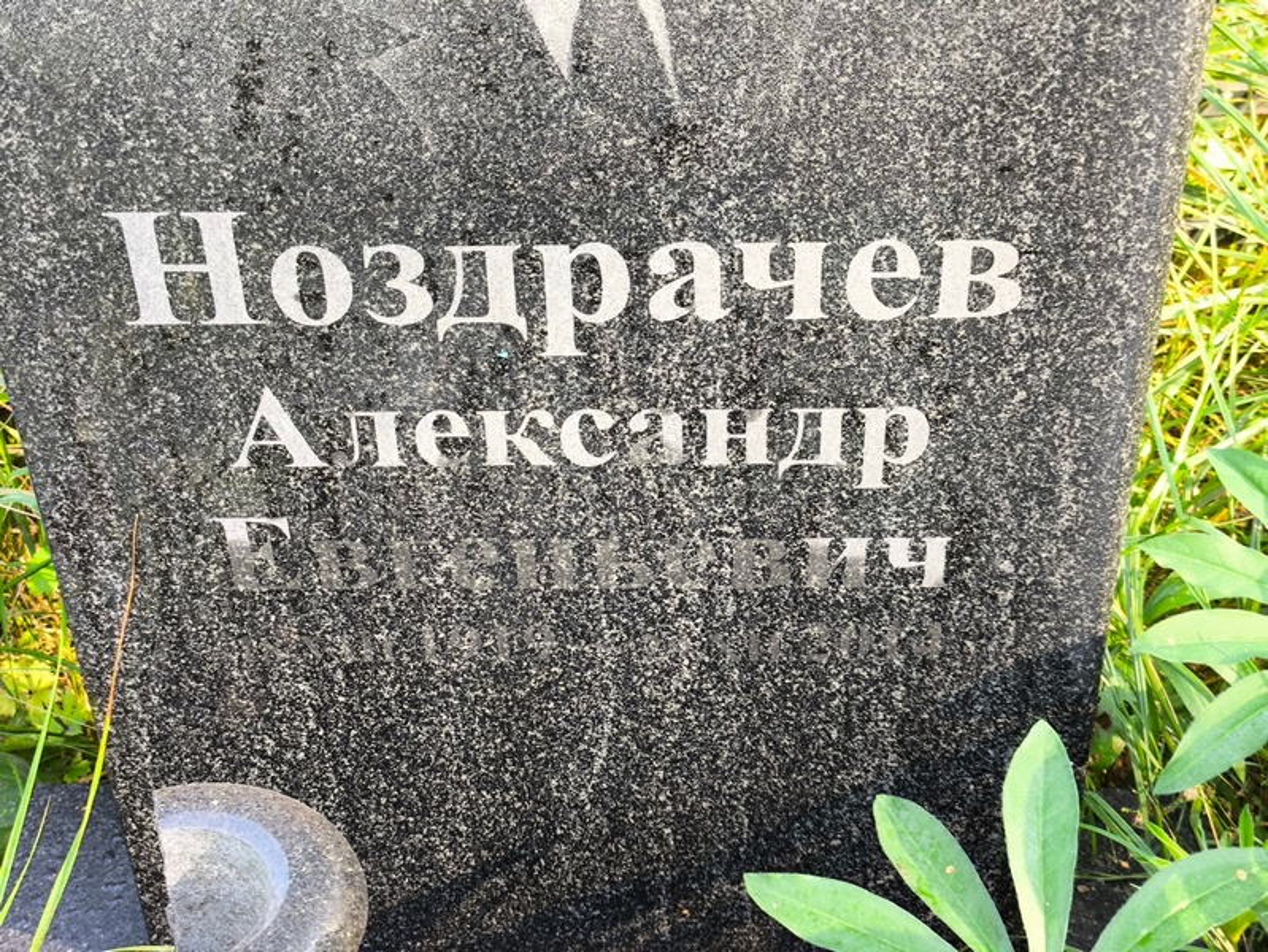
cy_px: 476
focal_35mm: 50
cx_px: 634
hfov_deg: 38.2
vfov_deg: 29.1
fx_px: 1832
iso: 64
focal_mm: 4.71
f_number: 1.7
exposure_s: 1/60
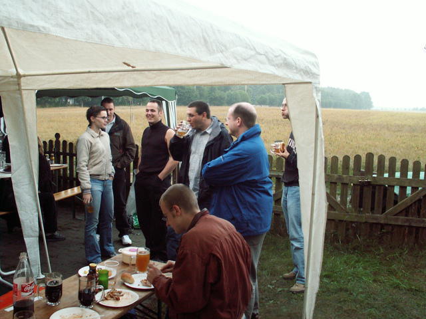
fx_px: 431
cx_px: 213
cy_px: 160
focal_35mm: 35
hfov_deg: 52.6
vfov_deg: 40.7
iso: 100
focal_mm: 5.86
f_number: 2.8
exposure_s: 1/40
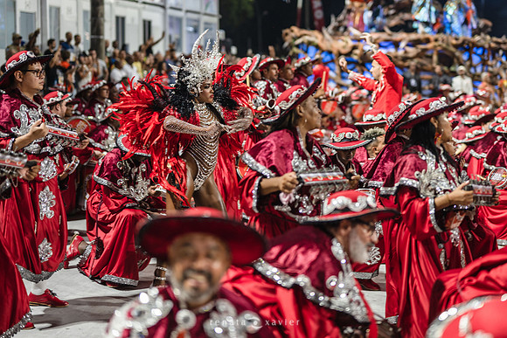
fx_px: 871
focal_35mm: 62
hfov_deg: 32.3
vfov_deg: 21.9
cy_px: 137
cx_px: 305
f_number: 1.4
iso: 125
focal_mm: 50
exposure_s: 1/320
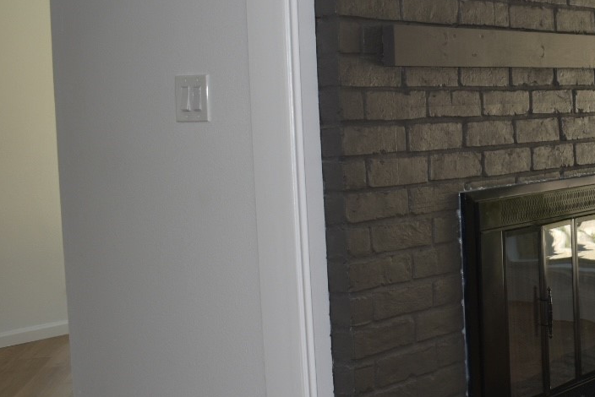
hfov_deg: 26.8
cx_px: 656
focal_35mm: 69
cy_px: 167
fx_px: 1141
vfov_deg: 19.7
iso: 100
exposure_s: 1/80
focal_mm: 20
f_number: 3.8
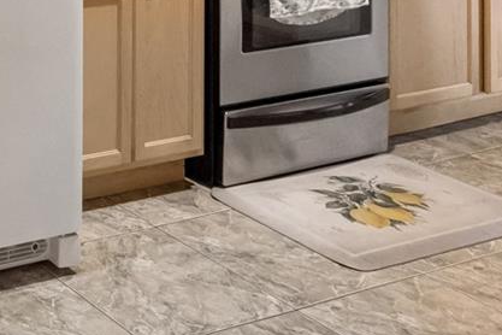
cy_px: -252
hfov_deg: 23.3
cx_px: -260
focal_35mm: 69
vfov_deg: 16.7
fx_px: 962
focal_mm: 12
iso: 1600
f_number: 11
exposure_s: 1/45
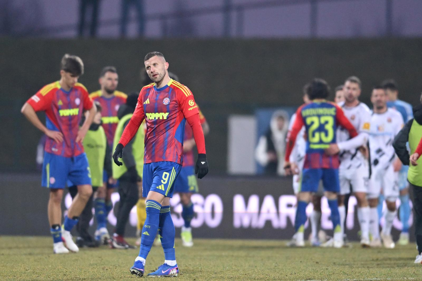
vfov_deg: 2.3
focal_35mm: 600
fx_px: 7031
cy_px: 140
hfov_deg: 3.4
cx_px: 211
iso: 4000
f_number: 2.8
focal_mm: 400
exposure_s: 1/2500
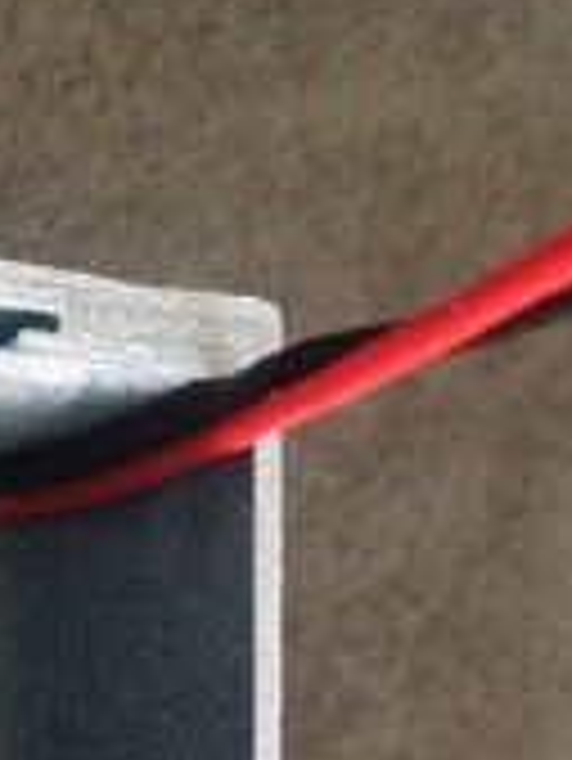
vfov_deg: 23.7
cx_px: -27
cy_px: 800
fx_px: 1716
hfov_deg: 18.3
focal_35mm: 78
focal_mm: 4.12
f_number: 2.4
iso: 800
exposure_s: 1/15
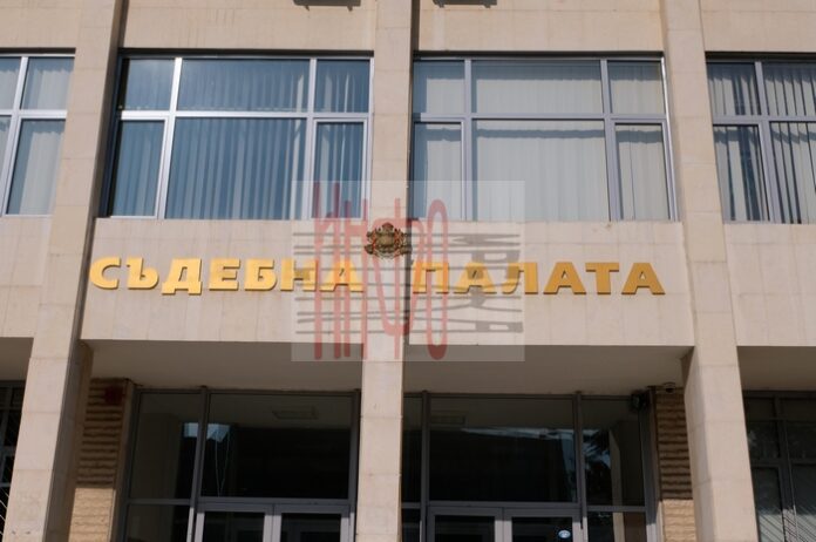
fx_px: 905
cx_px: 408
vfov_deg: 33.3
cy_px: 271
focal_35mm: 40
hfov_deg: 48.5
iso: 400
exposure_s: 1/1700
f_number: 9
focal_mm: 26.9
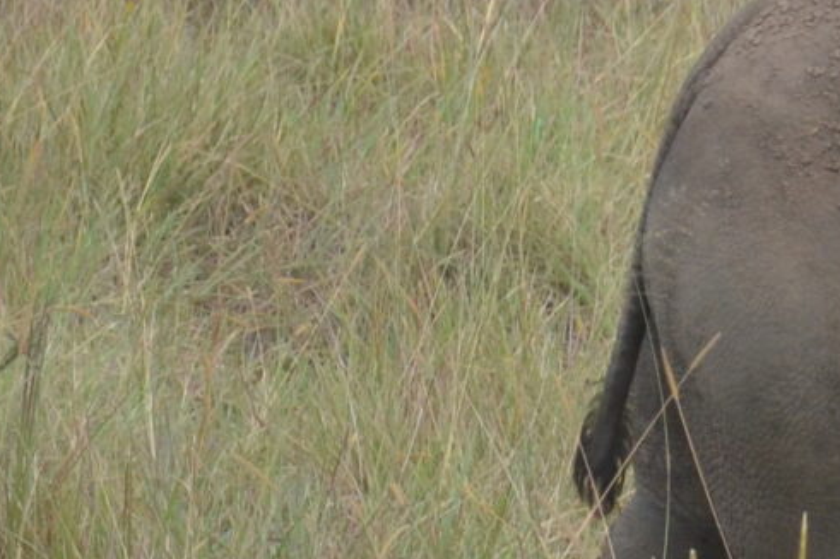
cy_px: 131
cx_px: 1293
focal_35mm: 548
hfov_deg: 3.7
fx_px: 12782
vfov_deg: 2.5
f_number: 5.3
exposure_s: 1/800
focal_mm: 70
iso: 400
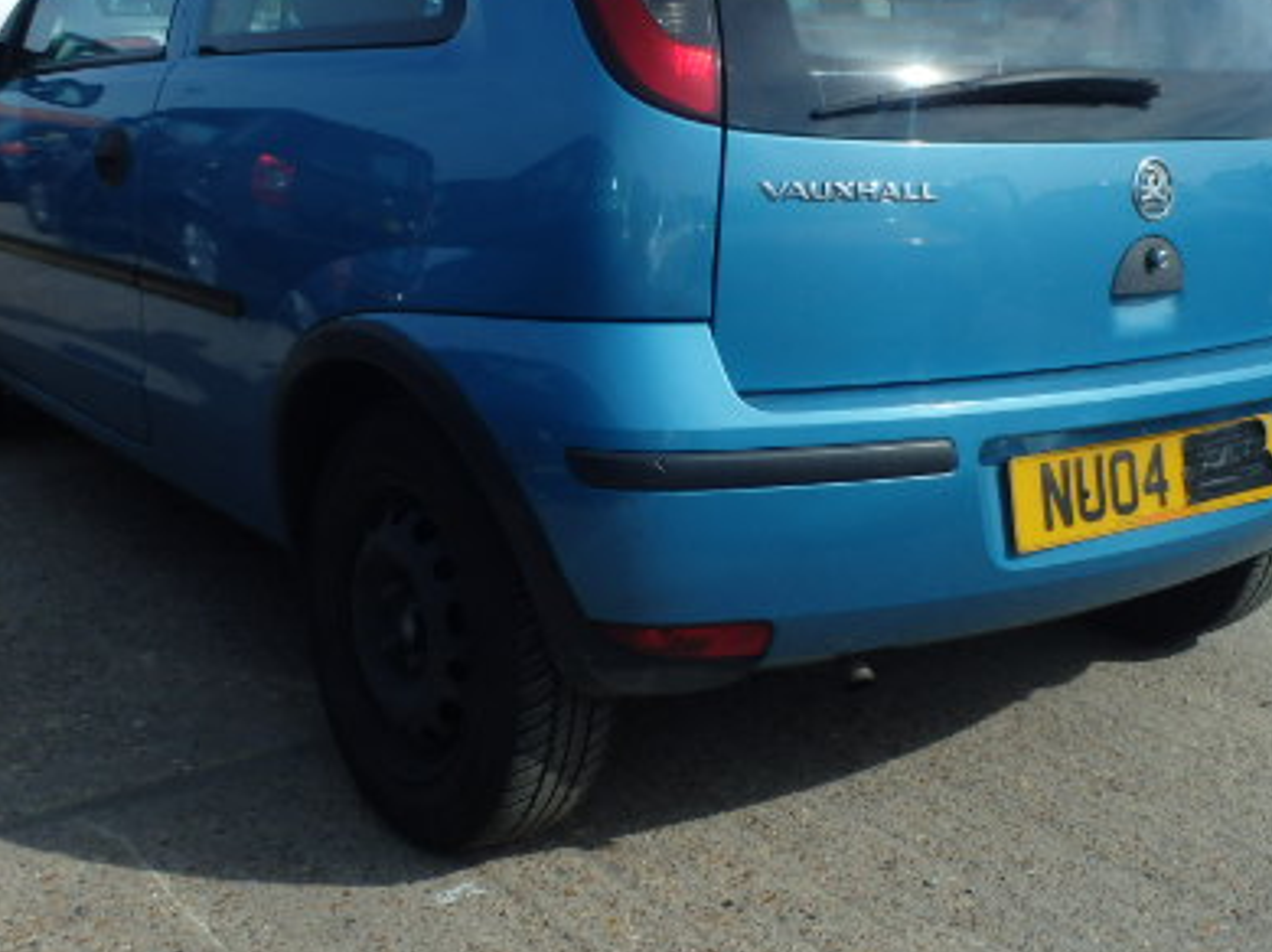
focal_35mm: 46
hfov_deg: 41.2
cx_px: 669
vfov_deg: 31.3
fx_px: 1689
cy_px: 342
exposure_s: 1/800
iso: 125
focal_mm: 5
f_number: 3.9
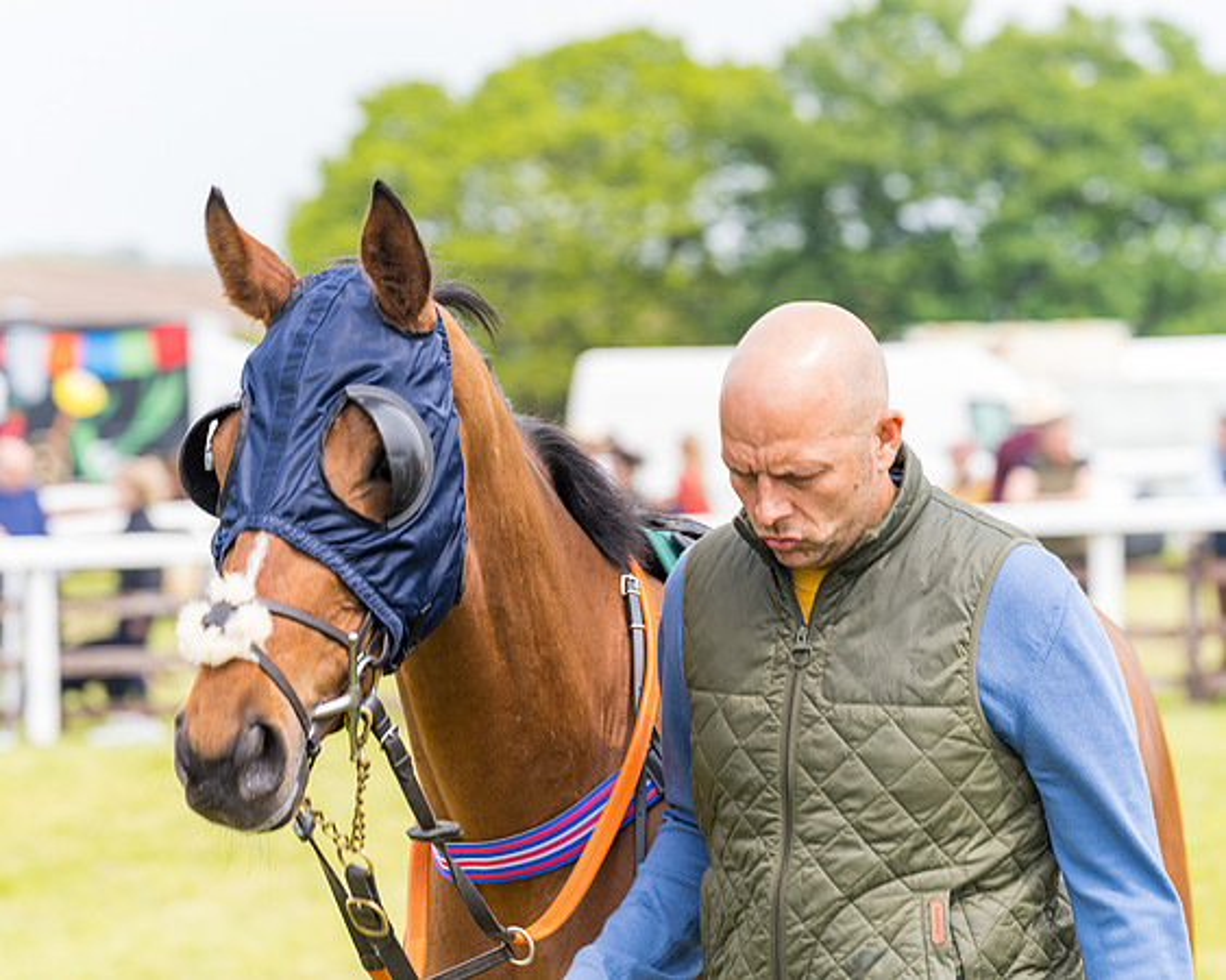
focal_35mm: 152
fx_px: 5515
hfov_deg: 12.7
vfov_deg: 10.2
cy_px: 490
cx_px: 626
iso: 50
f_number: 4.5
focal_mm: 135
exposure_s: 1/200
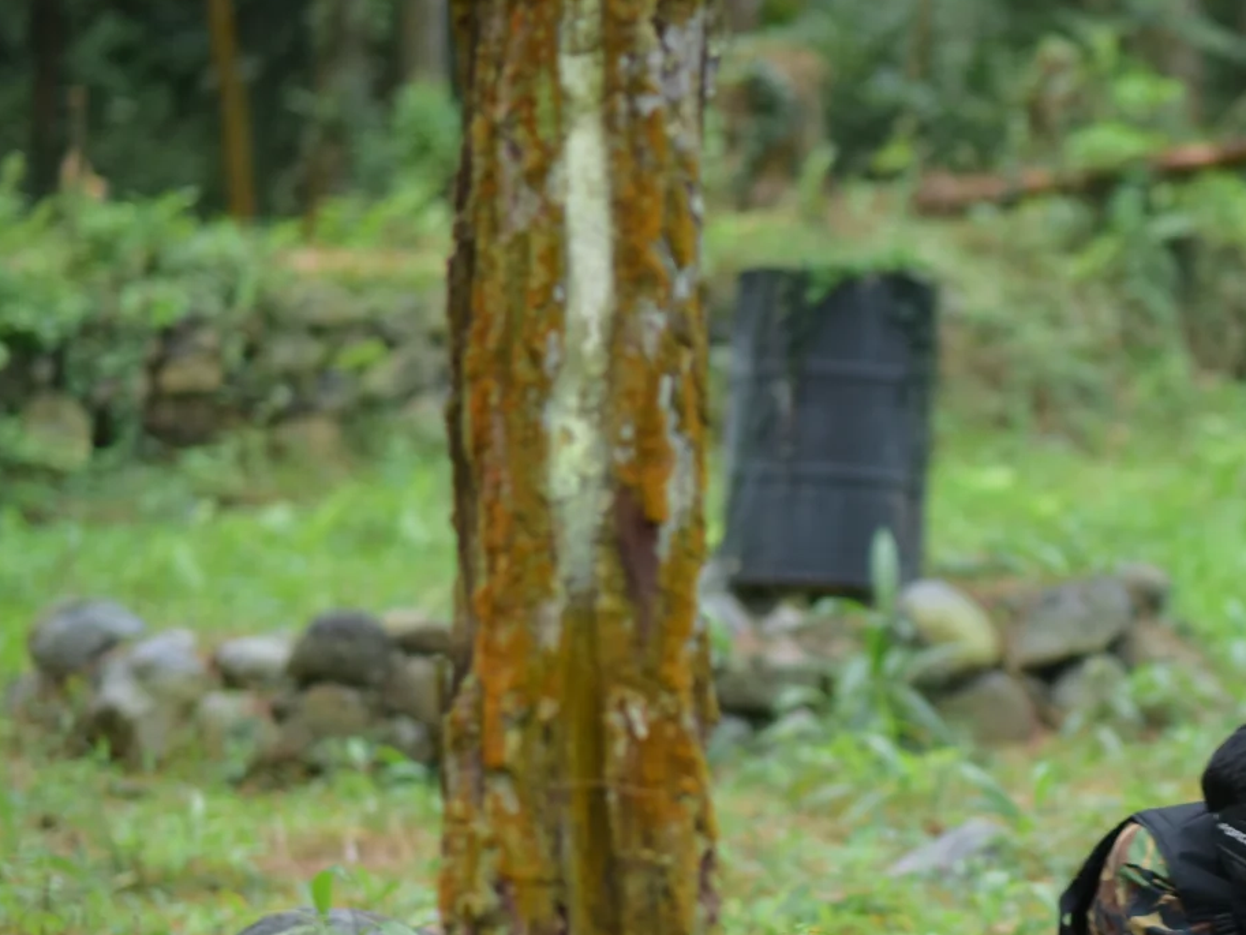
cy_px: 734
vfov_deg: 8.6
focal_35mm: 172
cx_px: 1251
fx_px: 6192
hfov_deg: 11.4
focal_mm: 85
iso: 640
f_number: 2.2
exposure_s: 1/125
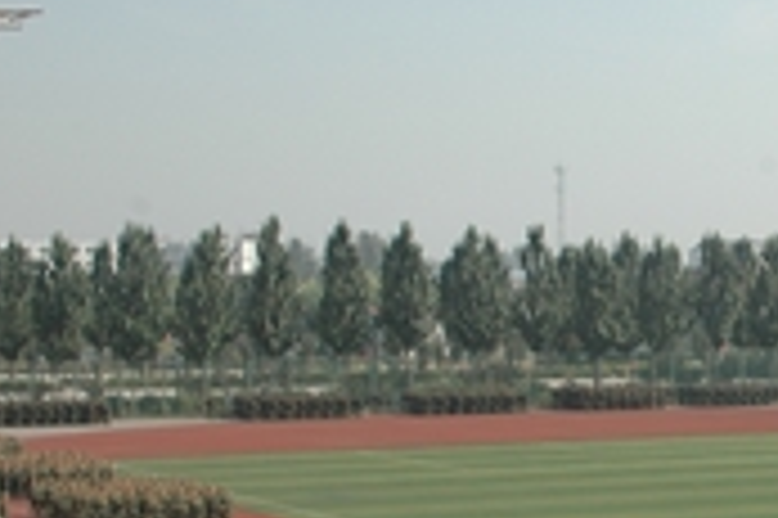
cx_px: 863
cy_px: 439
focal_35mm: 102
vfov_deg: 13.3
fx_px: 2202
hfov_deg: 19.2
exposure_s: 1/320
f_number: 9
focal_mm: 28
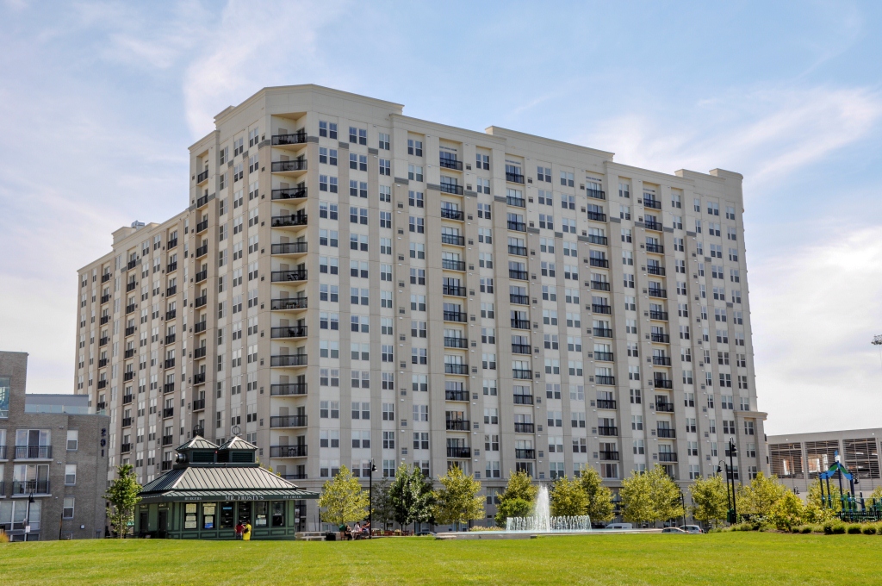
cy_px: 293
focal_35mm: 48
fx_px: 1174
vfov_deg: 28.0
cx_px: 441
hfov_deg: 41.2
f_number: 11
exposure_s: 1/200
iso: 200
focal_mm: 32
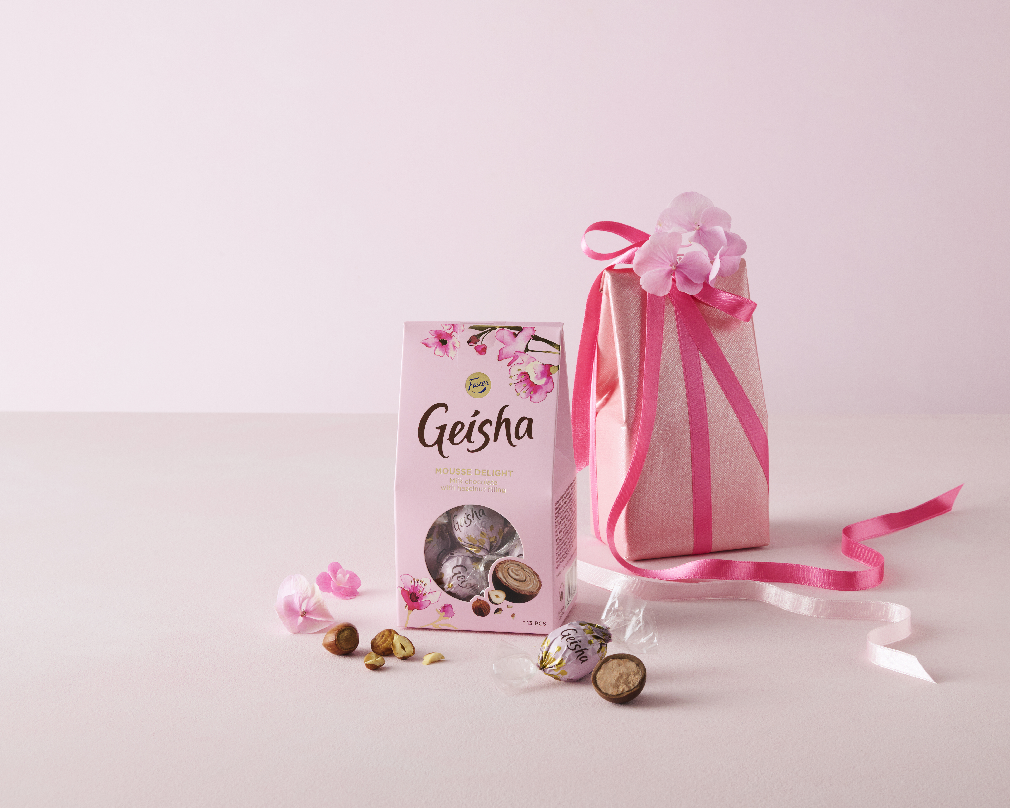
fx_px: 2870
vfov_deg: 16.0
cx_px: 586
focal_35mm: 96
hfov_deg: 19.9
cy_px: 403
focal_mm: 85
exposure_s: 1/100
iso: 160
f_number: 16
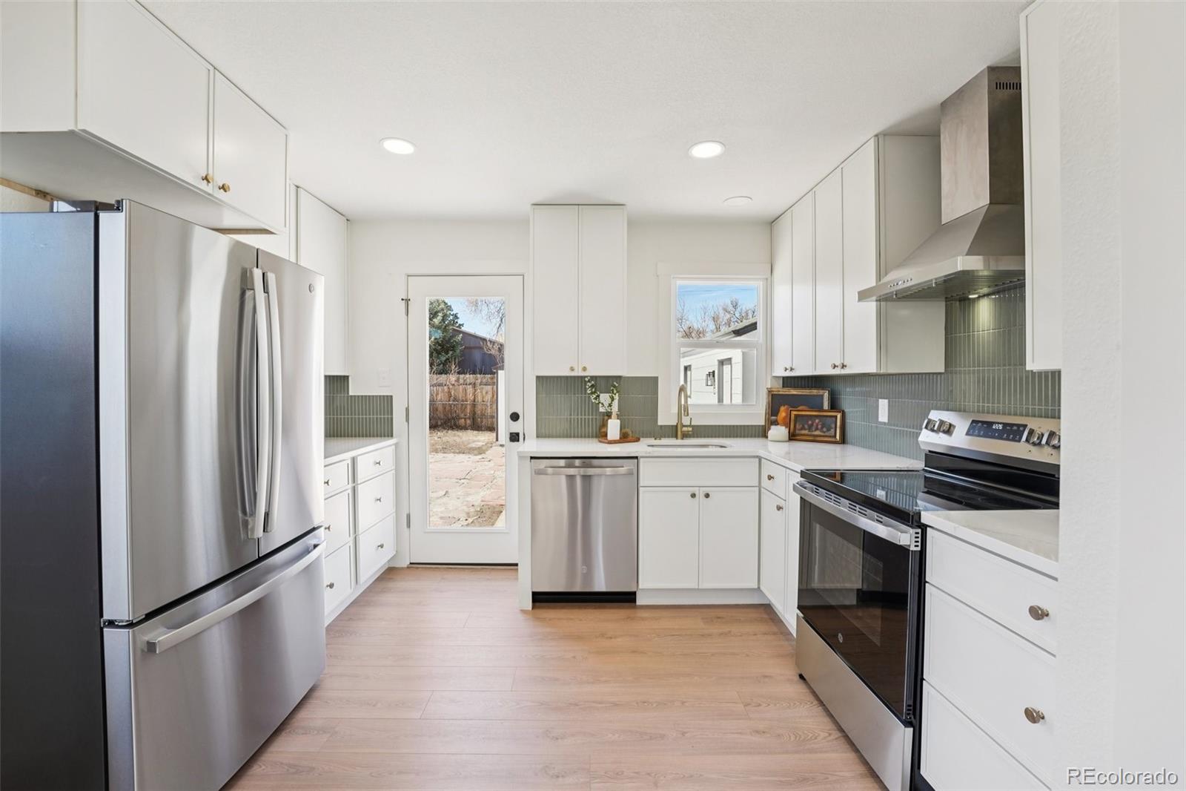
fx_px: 461
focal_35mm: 14
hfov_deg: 104.3
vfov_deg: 81.2
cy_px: 396
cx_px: 593
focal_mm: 14
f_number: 8
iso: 200
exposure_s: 1/30
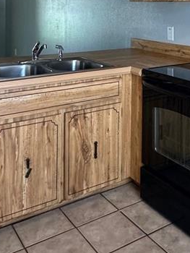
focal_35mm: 48
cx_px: 141
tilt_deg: +0.3
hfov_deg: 29.8
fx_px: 351
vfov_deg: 36.2
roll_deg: -0.9
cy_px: 8
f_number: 2.2
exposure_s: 1/60
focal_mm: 2.22
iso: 200
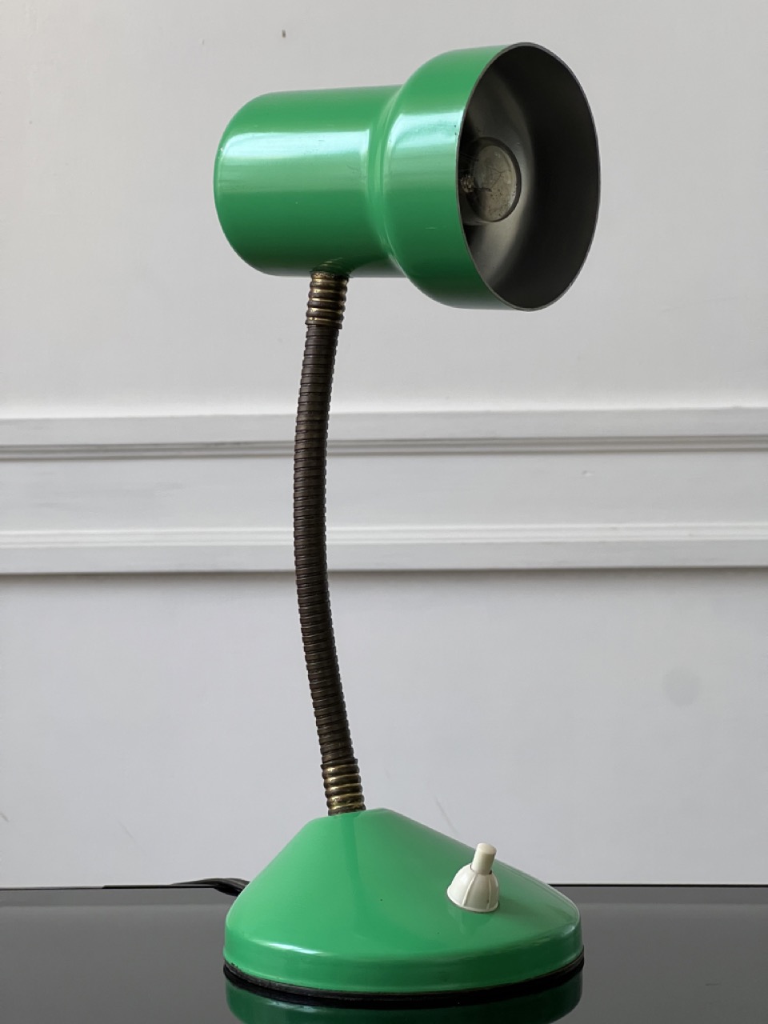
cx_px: 384
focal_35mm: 77
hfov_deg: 19.1
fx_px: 2278
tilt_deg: -2.4
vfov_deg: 25.3
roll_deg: +1.3
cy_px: 512
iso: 250
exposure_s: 1/50
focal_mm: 9
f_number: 2.8
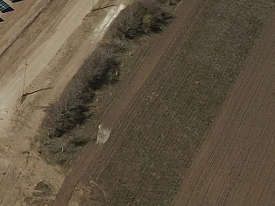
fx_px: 841
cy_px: -120
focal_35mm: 106
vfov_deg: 13.1
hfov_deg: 16.1
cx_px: -198
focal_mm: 4.73
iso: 100
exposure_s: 1/2755
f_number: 2.2
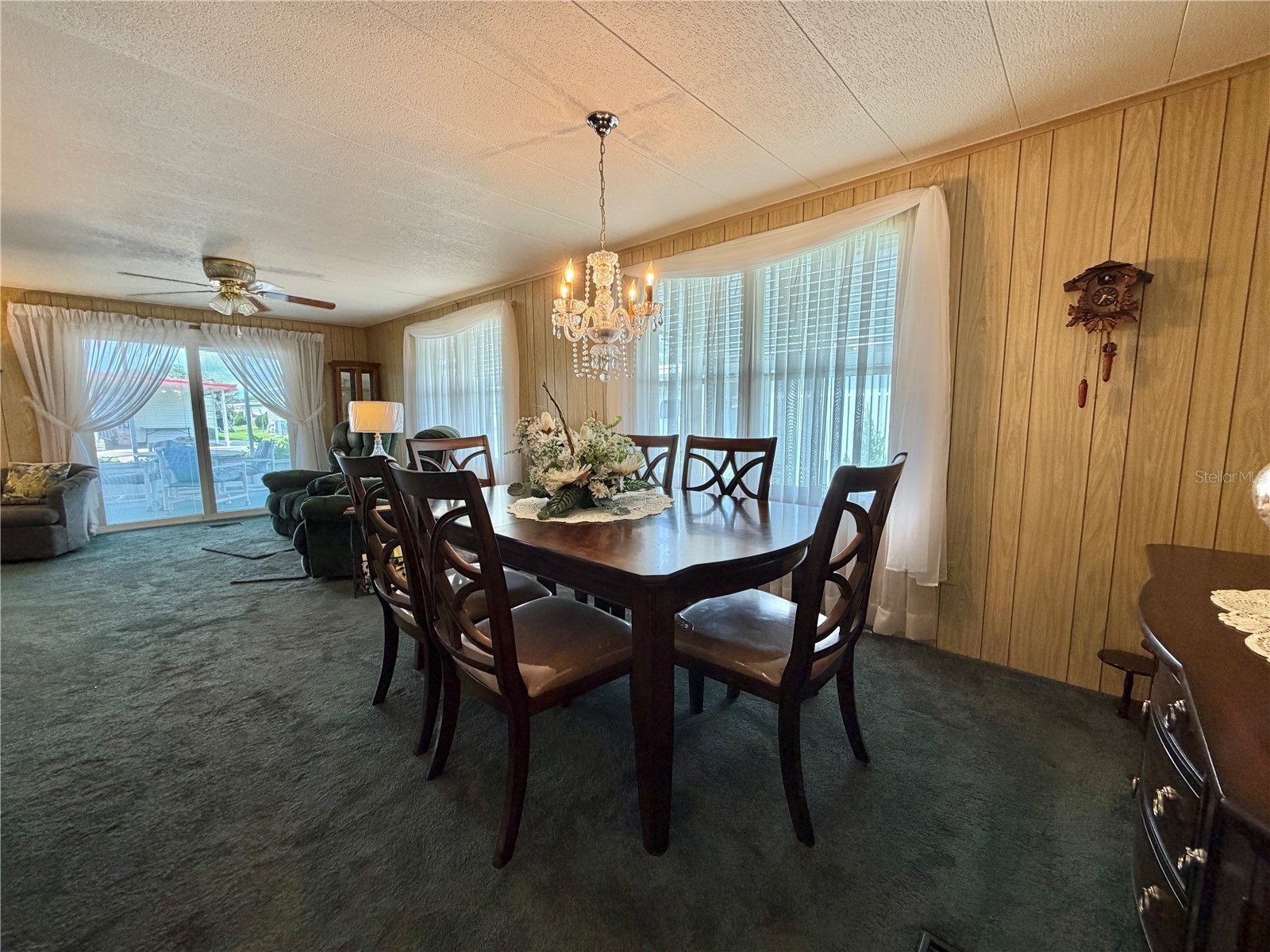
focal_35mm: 14
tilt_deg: -6.3
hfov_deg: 102.1
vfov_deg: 85.7
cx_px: 635
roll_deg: +0.7
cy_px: 476
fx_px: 514
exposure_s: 1/120
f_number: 2.2
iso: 200
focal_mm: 2.22
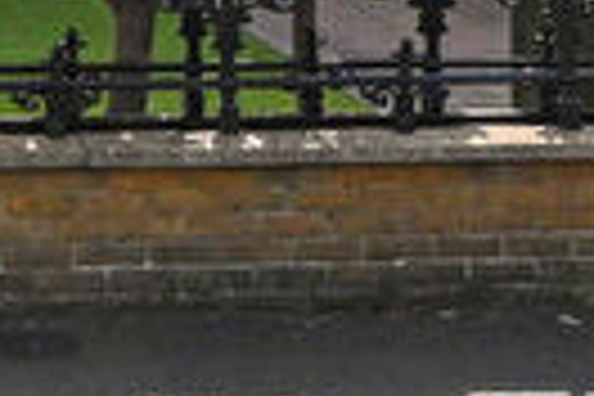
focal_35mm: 74
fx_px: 1221
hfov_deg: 21.7
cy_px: -410
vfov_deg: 14.9
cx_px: -351
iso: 640
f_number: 8
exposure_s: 1/1600
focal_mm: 14
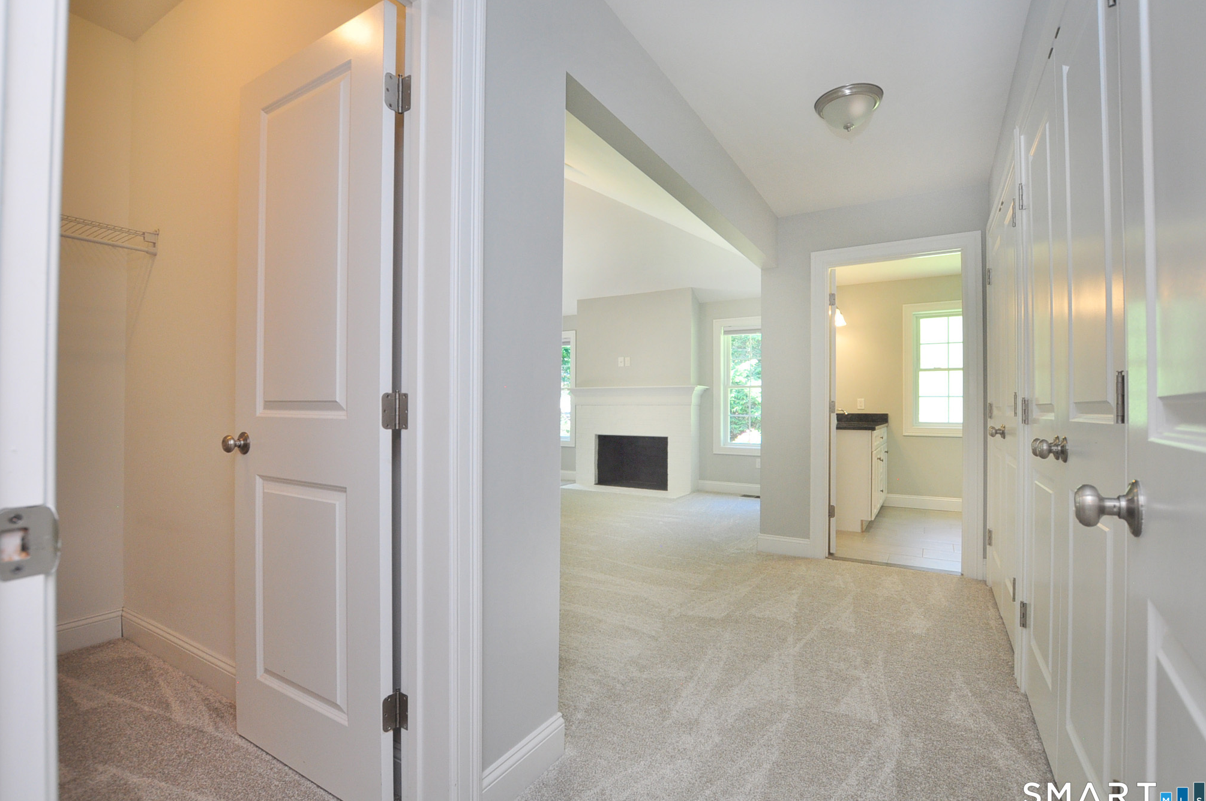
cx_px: 575
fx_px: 535
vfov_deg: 73.6
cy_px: 392
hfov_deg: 96.7
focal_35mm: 16
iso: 640
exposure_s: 1/40
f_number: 5
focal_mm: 10
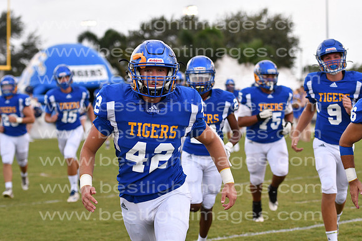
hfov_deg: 19.5
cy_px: 120
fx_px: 1056
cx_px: 181
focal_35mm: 105
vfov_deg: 13.0
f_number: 3.2
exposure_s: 1/1000
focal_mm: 70
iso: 800
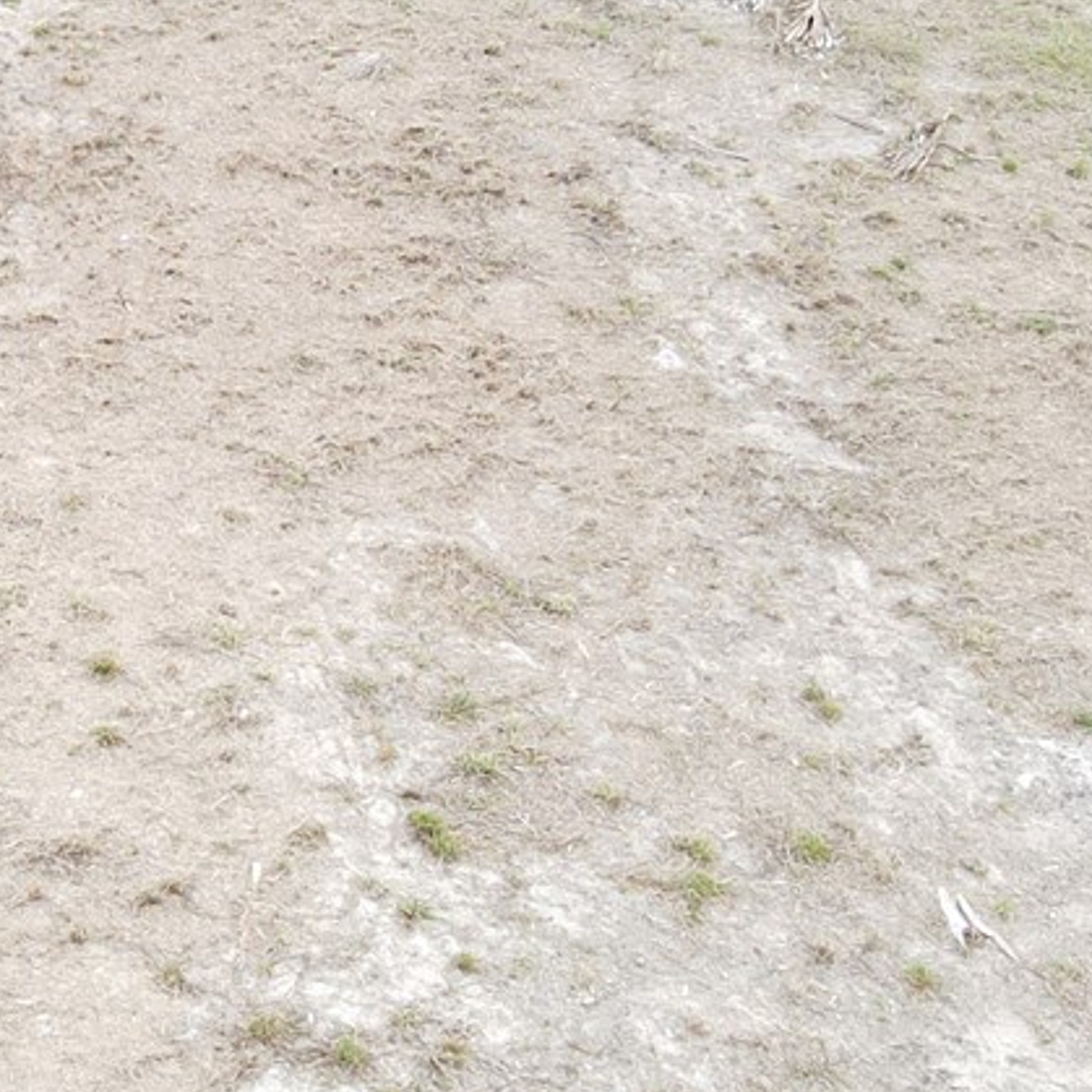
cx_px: -349
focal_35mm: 81
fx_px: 2891
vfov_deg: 21.3
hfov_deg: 19.6
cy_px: 349
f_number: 2.8
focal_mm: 4.5
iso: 100
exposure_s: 1/30
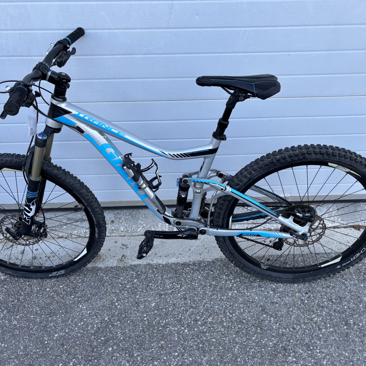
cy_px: 184
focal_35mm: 31
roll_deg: +0.8
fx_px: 371
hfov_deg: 52.5
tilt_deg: -37.6
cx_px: 179
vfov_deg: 52.5
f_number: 1.6
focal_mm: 5.96
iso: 50
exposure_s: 1/473
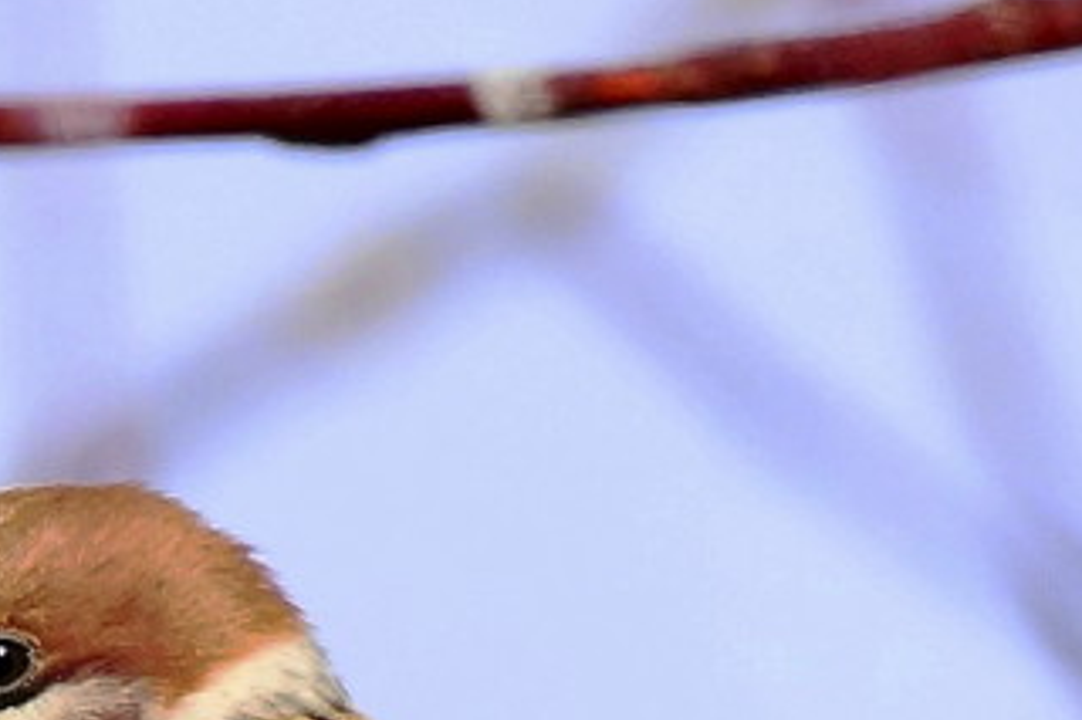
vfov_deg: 0.7
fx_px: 59146
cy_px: 994
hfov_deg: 1.0
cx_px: 76
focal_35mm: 1969
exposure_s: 1/2000
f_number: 6.3
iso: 800
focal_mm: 600
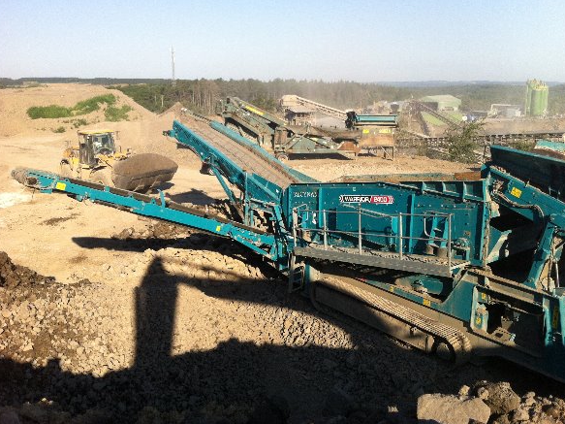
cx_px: 280
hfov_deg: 51.4
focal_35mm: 36
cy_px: 208
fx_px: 587
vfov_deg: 39.6
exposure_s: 1/1005
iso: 80
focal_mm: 3.85
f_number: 2.8
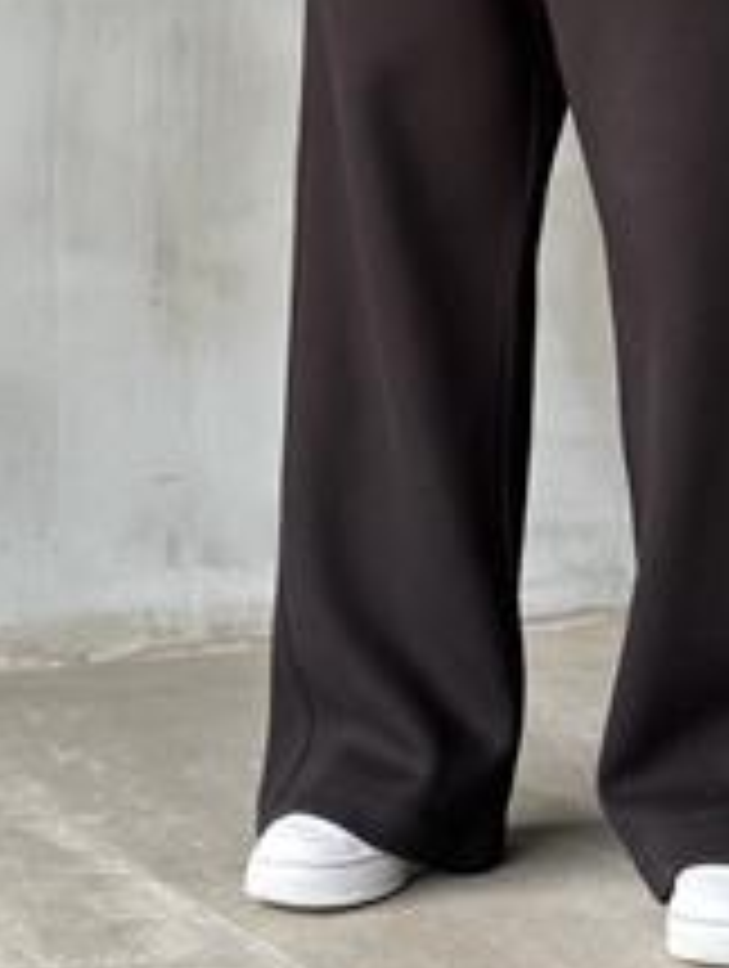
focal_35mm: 95
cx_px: 562
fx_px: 2660
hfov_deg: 15.5
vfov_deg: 20.1
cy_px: 41
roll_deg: -0.7
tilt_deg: +2.4
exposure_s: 1/60
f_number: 1.78
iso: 160
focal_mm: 6.86
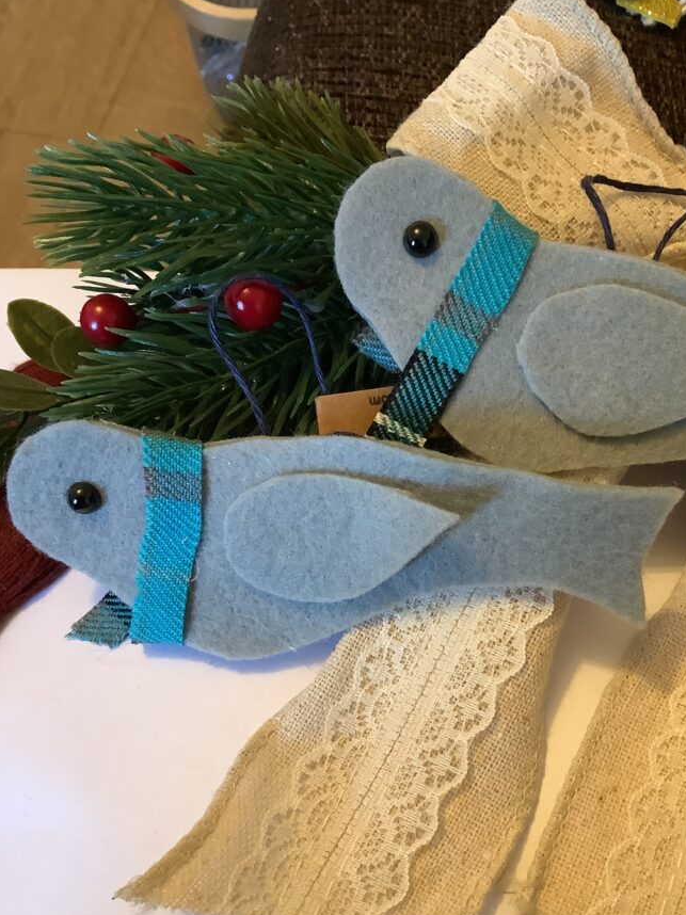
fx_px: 978
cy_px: 535
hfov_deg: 38.6
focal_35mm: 37
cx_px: 390
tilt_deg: -64.2
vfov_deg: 49.9
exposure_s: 1/33
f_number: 2.4
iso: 320
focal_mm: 3.3
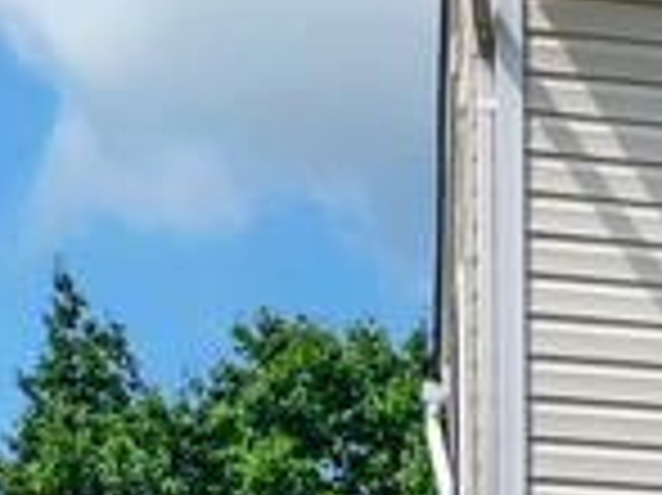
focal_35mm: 201
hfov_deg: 8.2
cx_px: 2036
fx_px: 3841
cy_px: 830
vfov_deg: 7.2
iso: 100
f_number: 8
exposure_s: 1/500
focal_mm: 30
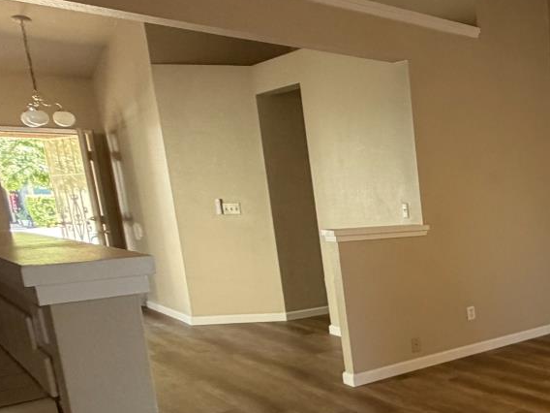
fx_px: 588
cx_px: 704
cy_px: 286
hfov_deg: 35.5
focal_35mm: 37
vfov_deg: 38.1
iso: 320
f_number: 2.2
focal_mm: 2.22
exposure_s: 1/69
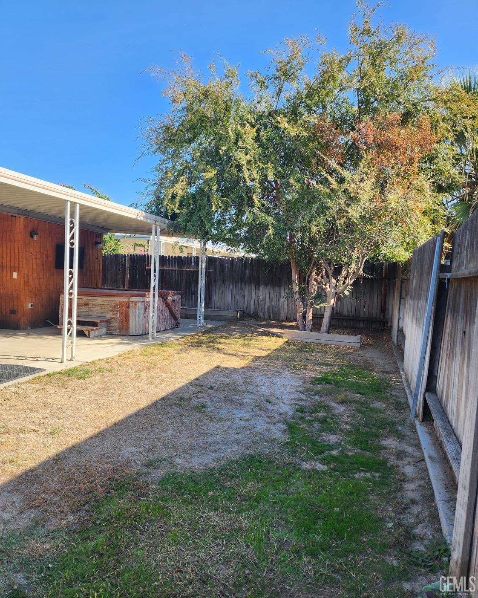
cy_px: 286
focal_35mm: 24
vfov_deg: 70.3
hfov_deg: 58.8
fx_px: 425
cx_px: 239
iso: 12
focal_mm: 6.4
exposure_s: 1/414
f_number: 1.8
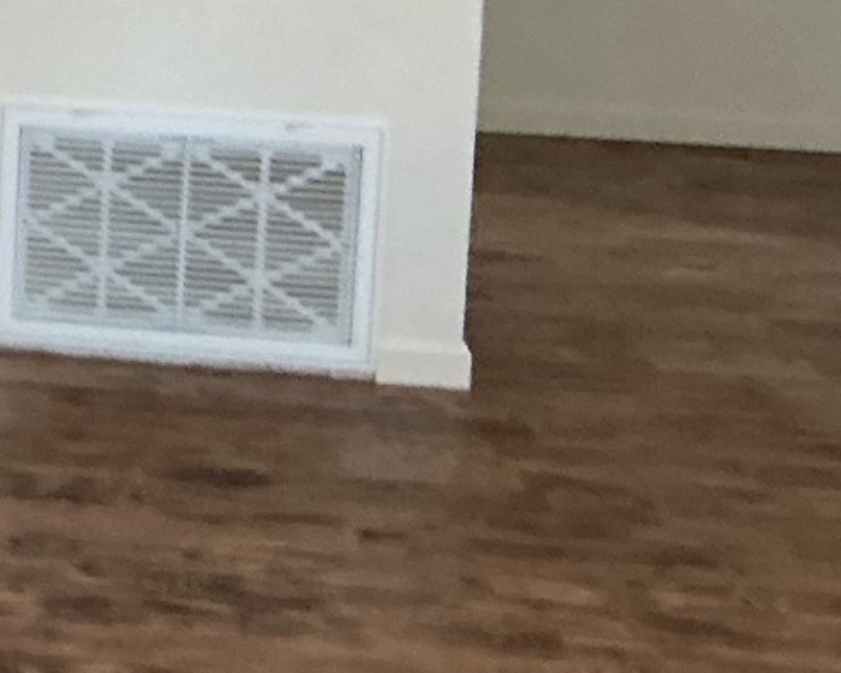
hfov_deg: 14.8
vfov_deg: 13.5
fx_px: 2763
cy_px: -125
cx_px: -724
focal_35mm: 111
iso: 250
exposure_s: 1/40
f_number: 1.8
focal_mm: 3
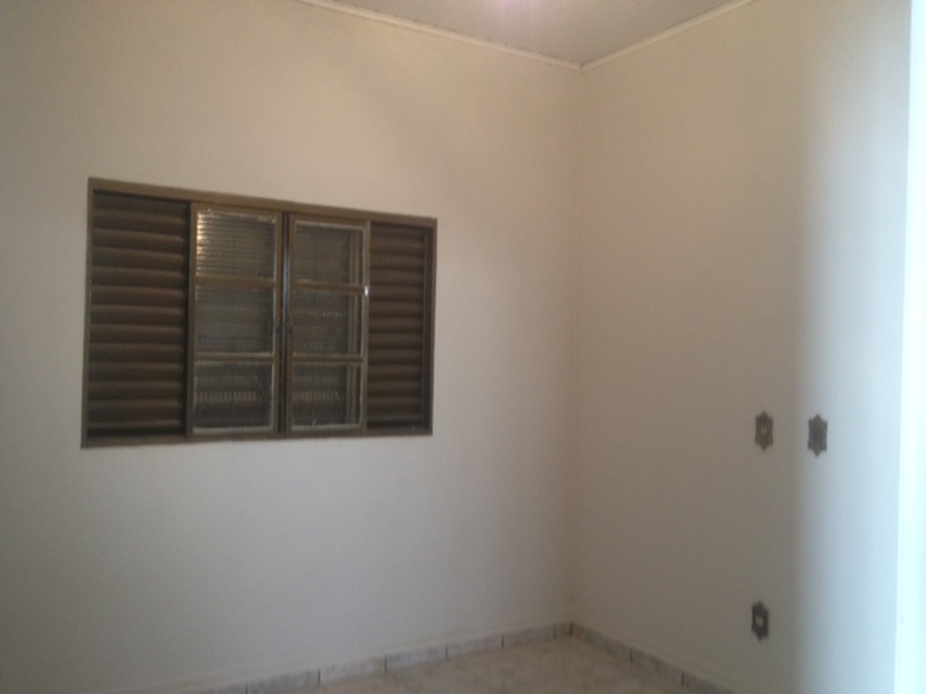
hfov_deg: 52.6
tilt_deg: -3.2
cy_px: 347
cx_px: 463
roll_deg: +1.3
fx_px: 936
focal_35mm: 35
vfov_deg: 40.7
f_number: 2.4
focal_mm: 4.28
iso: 125
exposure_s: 1/20
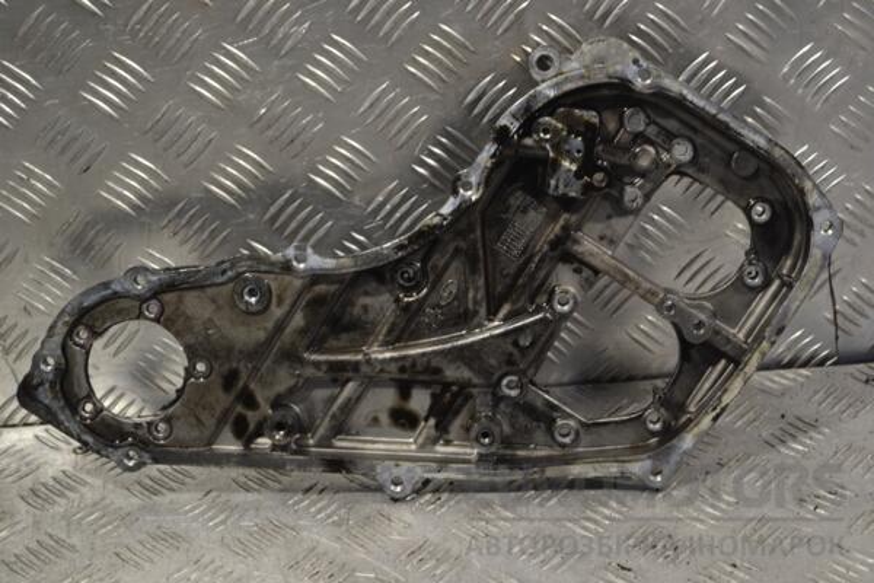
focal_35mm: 78
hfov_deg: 26.0
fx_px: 1894
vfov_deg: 17.5
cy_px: 292
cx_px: 437
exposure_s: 1/60
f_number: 5.6
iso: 400
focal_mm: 52
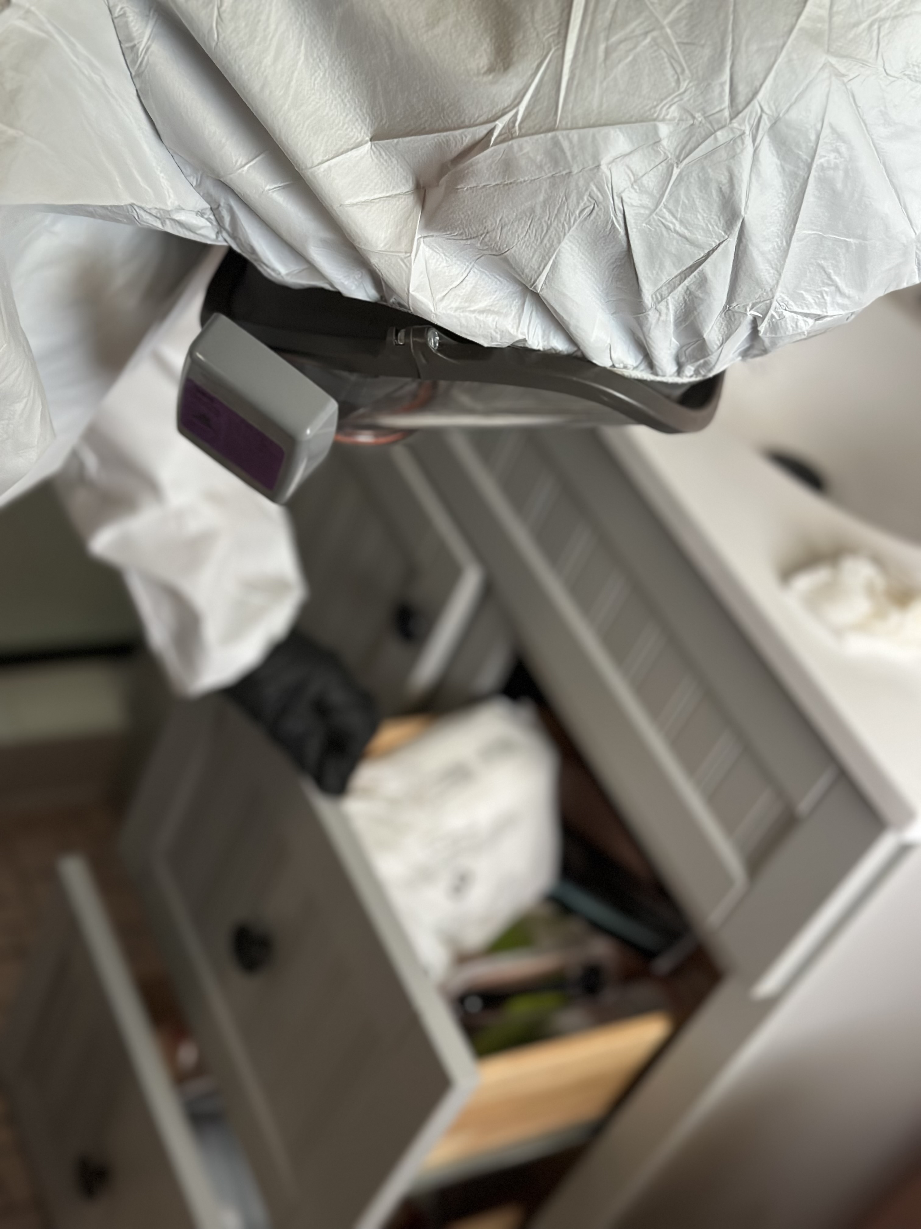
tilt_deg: -39.4
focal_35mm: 48
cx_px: 460
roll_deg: -27.4
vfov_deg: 39.7
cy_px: 614
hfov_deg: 30.3
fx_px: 1703
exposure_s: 1/60
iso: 320
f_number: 1.78
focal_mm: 6.86
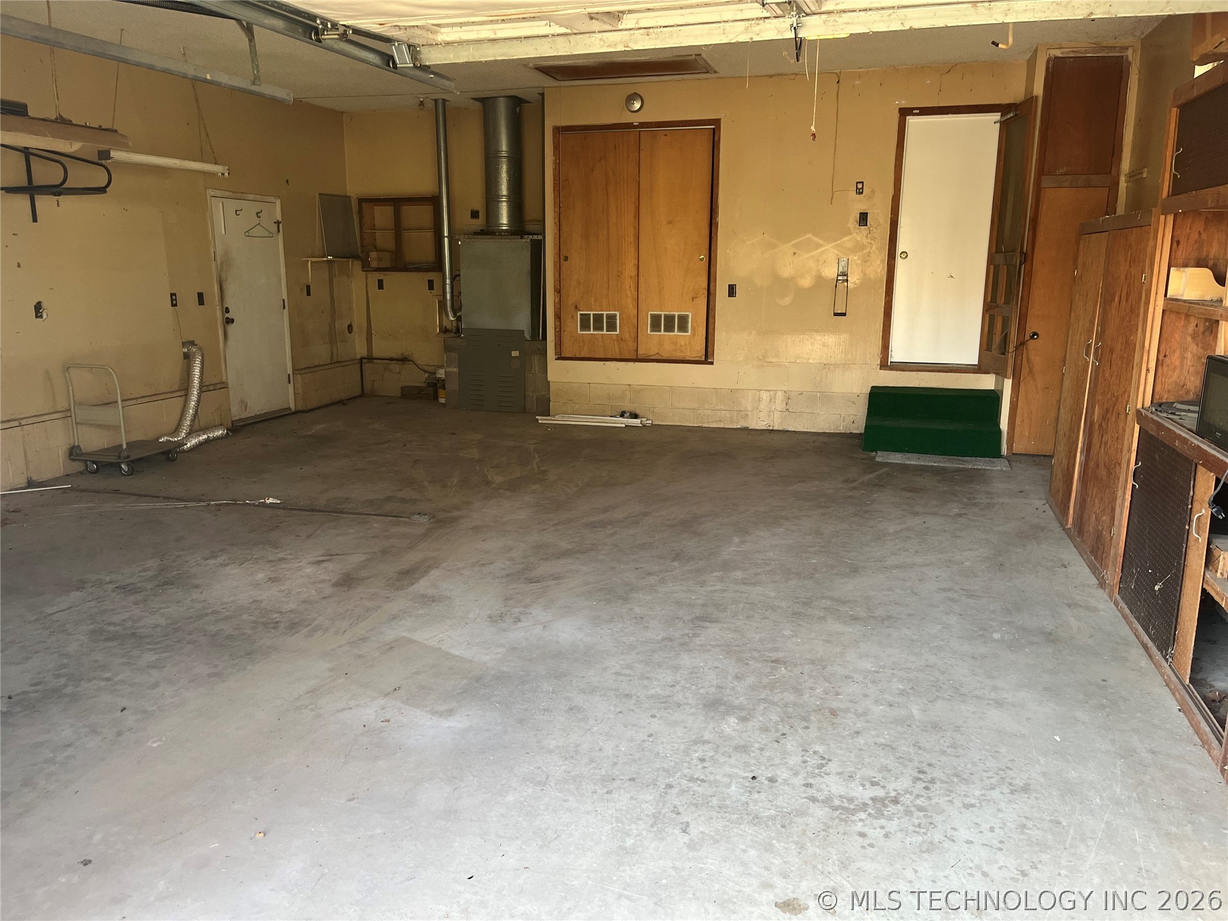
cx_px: 614
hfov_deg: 67.3
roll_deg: +0.2
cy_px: 460
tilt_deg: -13.9
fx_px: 922
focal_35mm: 26
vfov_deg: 53.1
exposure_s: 1/60
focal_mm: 5.1
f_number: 1.6
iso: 80
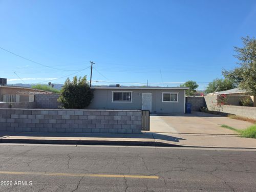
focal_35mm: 23
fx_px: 170
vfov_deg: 58.9
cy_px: 96
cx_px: 128
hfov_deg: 73.9
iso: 64
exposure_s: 1/7058
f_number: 1.4
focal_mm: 6.5
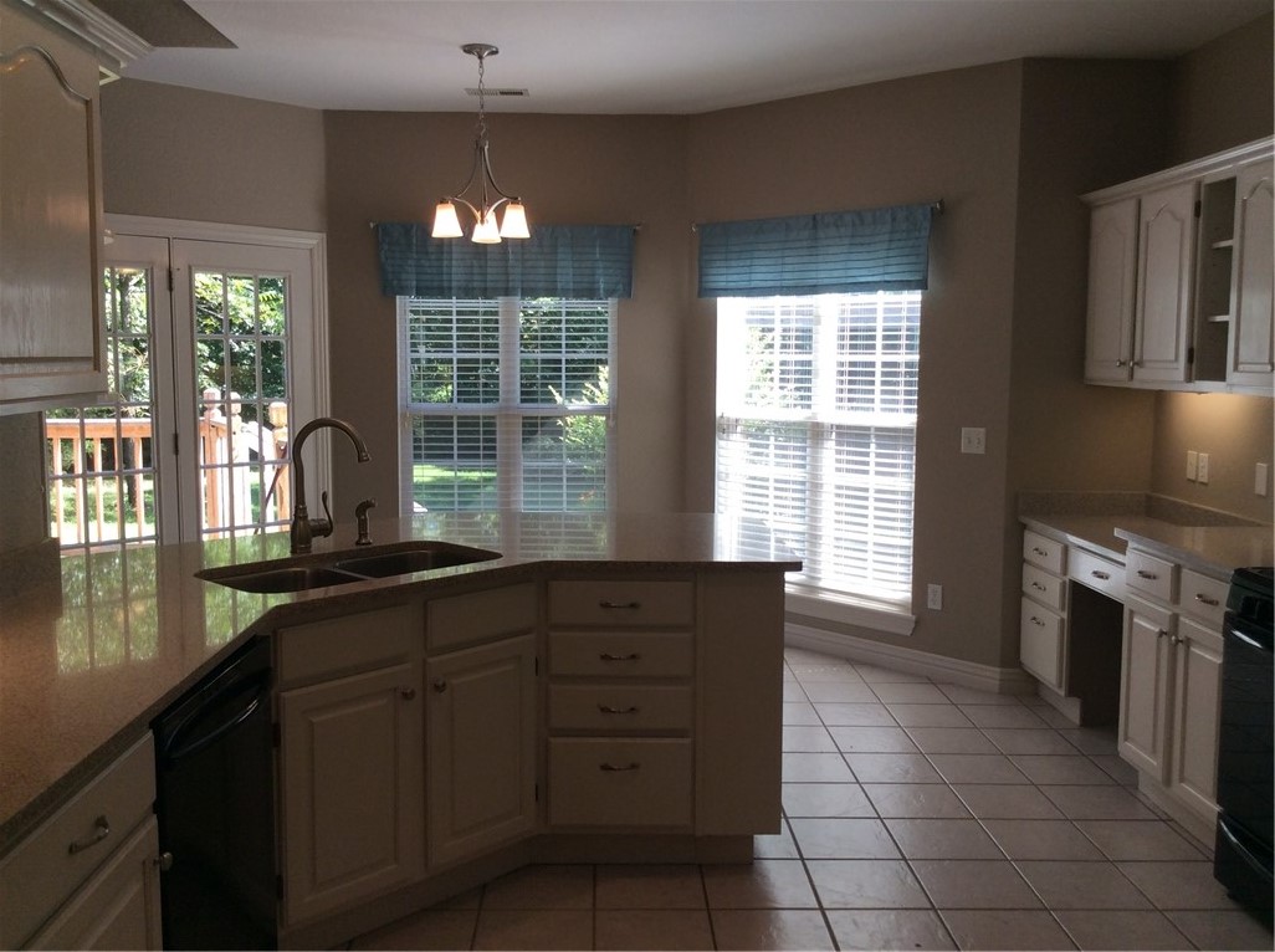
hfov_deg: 56.9
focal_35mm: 32
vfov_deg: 44.0
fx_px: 1177
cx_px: 638
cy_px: 476
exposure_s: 1/120
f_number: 2.4
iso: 40
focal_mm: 3.3
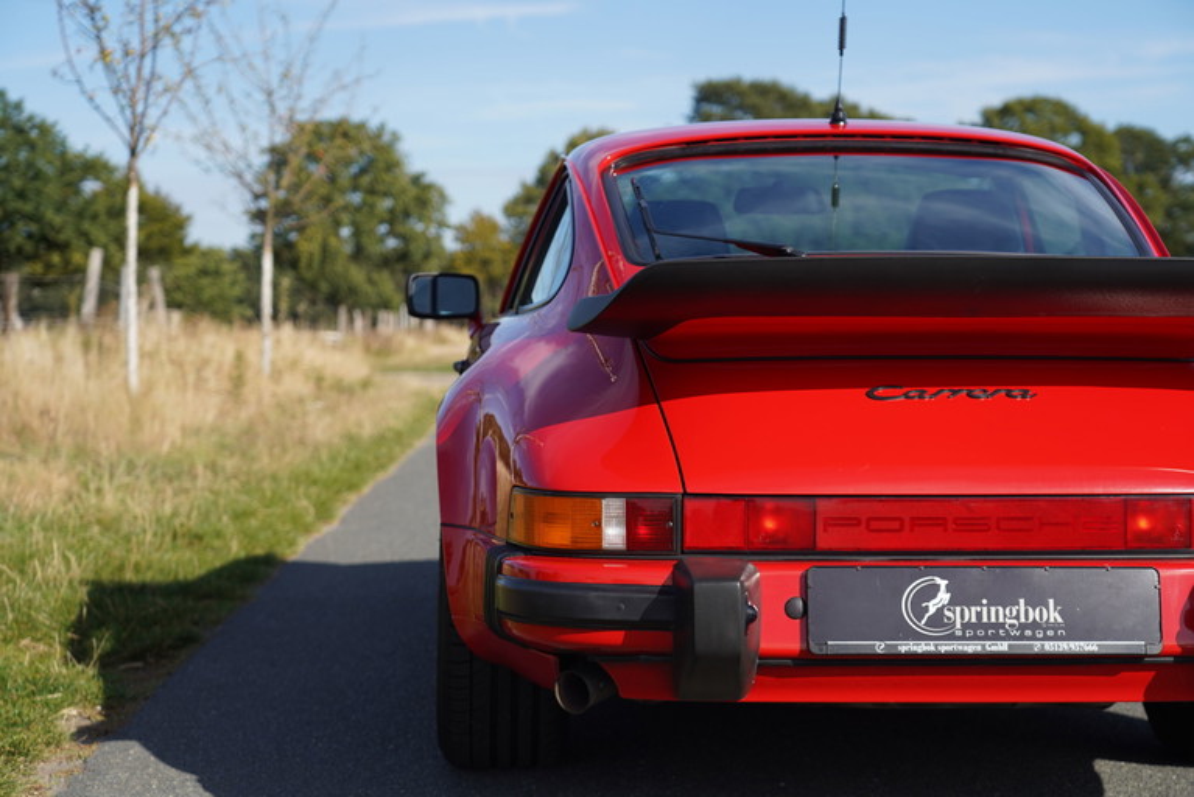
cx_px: 597
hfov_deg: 31.9
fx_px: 2090
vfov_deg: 21.6
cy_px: 398
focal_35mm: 63
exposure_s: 1/800
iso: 100
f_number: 4.5
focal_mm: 63
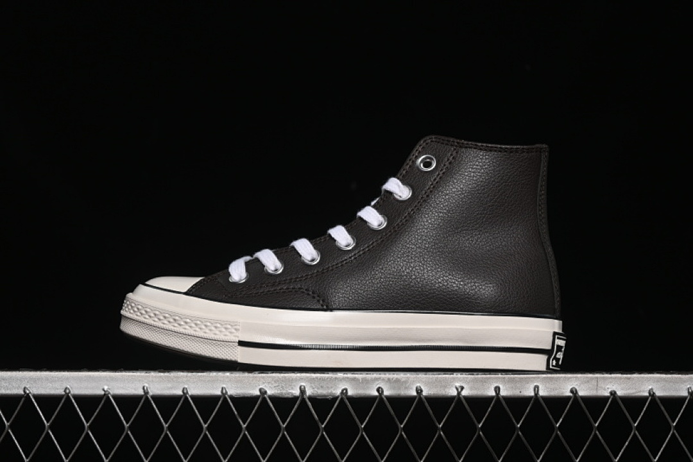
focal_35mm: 75
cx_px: 346
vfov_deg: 18.2
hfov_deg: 27.0
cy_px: 231
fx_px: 1444
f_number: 6.3
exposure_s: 1/60
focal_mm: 50
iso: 160
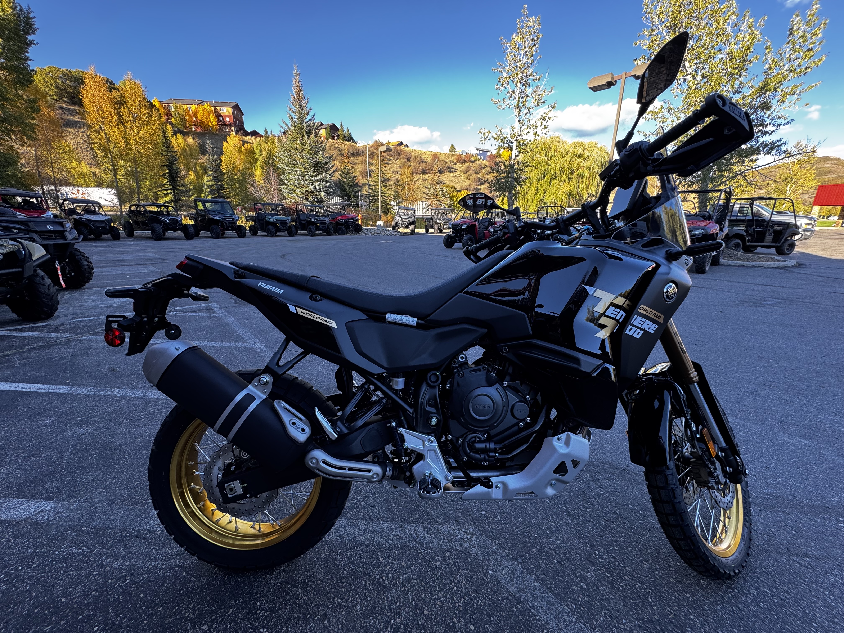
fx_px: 341
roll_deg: -1.0
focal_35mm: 14
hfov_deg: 102.1
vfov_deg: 85.7
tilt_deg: -17.4
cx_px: 422
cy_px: 316
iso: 64
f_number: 2.2
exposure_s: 1/99
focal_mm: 2.22
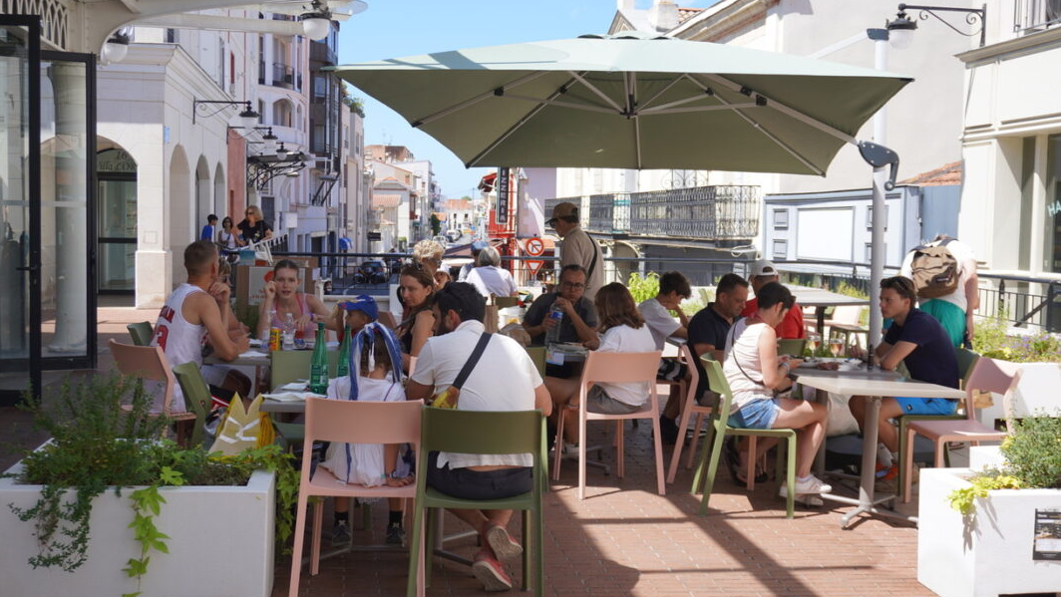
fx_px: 1154
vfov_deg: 29.0
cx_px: 530
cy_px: 295
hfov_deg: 49.4
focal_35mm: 41
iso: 100
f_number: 5
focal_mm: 26
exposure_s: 1/400
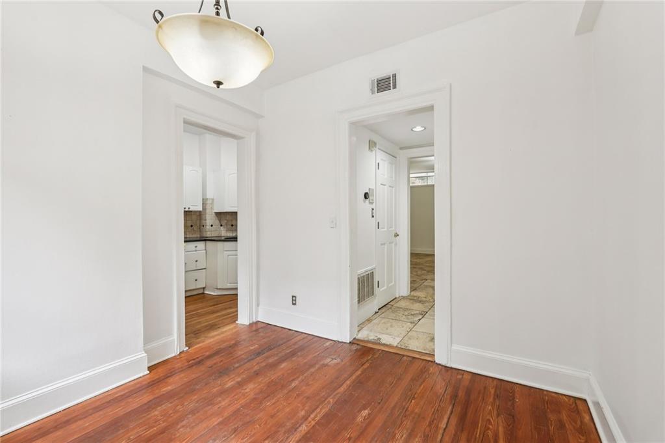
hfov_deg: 96.8
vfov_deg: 73.7
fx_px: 295
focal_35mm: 16
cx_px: 332
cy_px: 222
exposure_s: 1/20
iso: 800
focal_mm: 16
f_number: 8
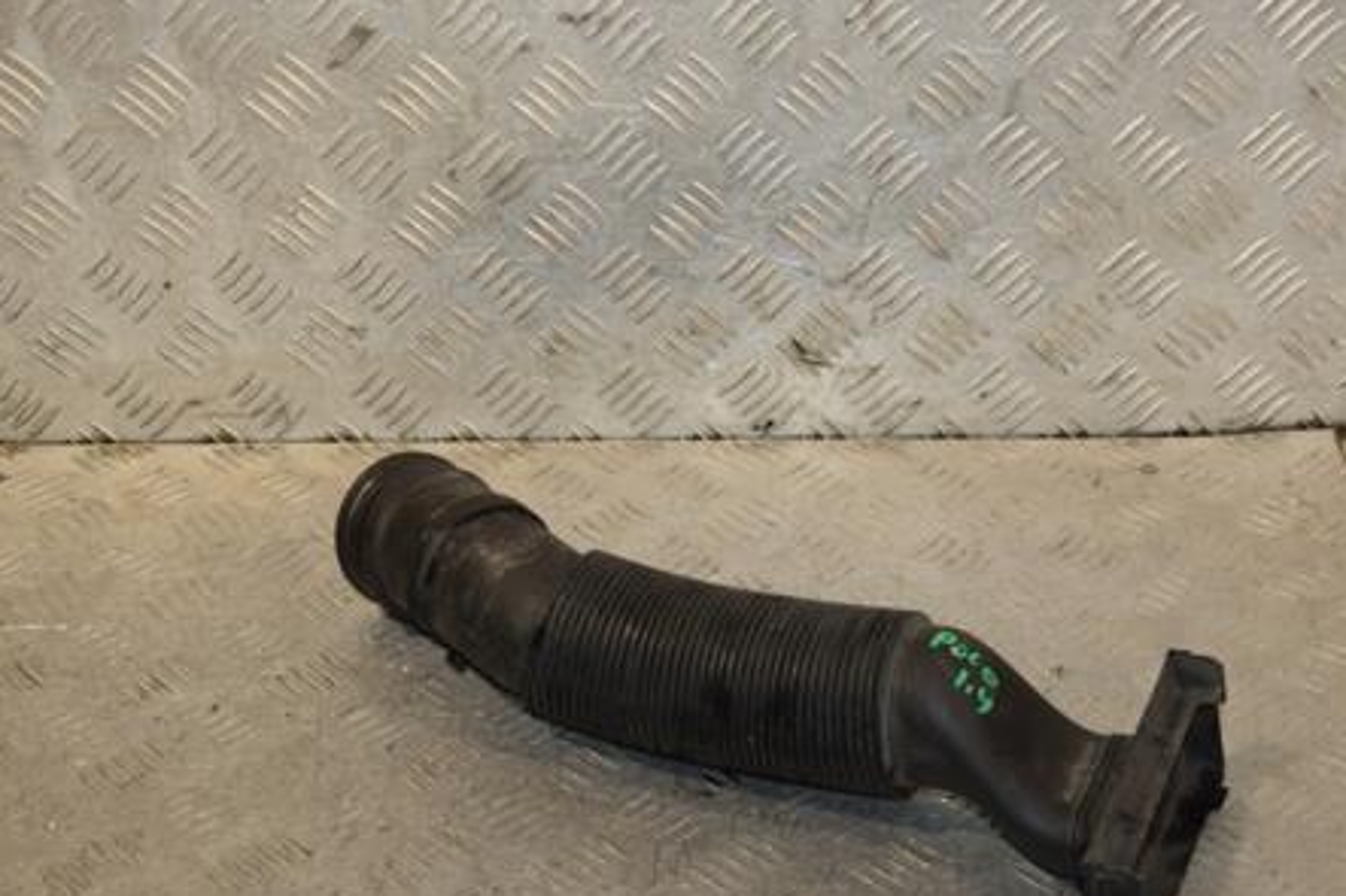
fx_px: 2429
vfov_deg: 20.8
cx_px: 784
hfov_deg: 30.9
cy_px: 595
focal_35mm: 65
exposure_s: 1/200
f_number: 6.3
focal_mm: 32
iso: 800
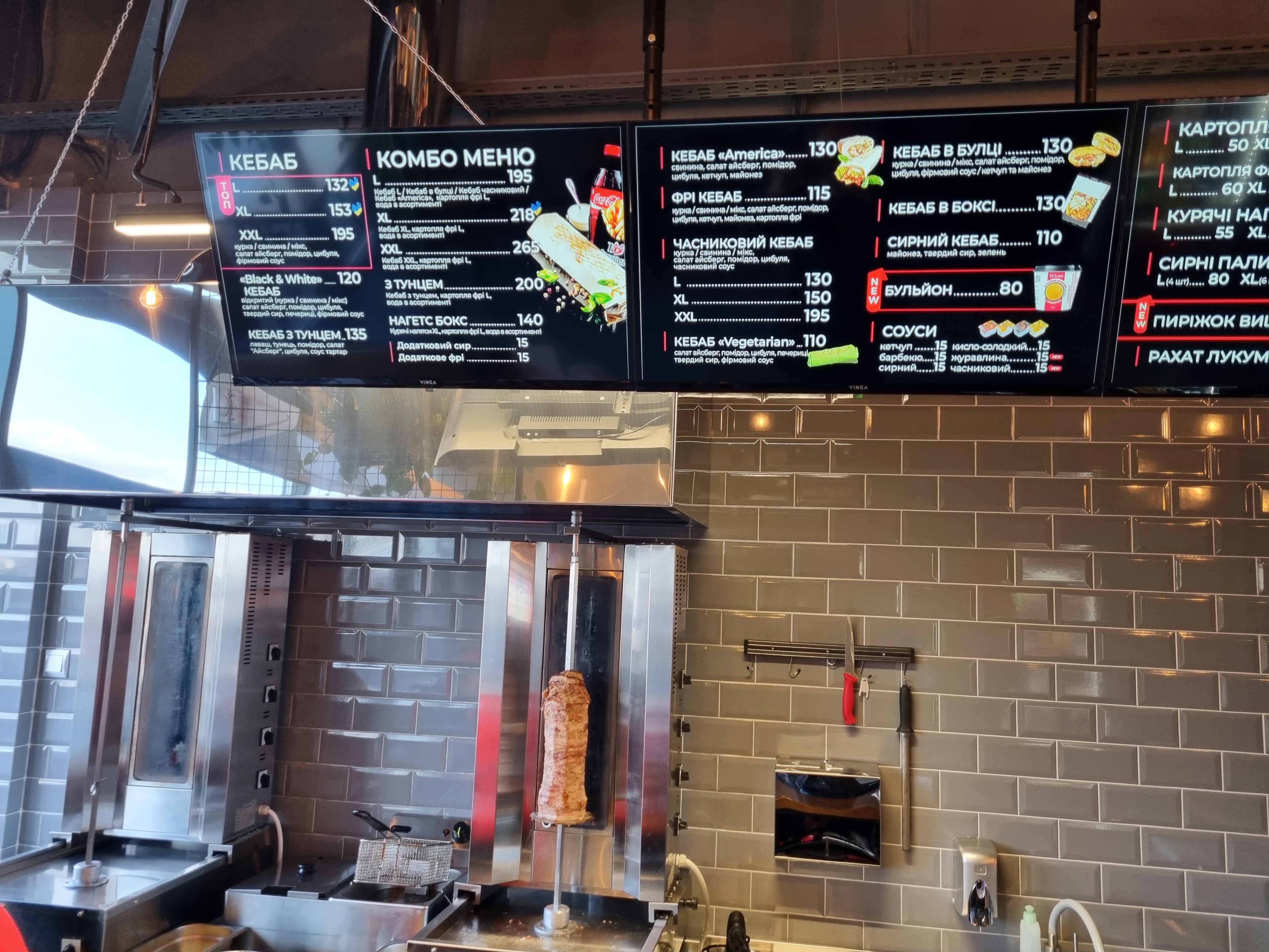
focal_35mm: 26
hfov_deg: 67.3
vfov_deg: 53.1
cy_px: 476
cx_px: 634
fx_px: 953
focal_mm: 5.4
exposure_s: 1/100
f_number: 1.8
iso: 200
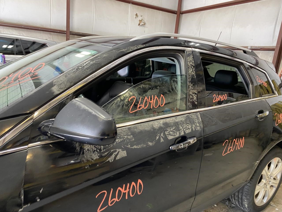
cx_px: 141
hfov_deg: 67.3
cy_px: 106
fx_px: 212
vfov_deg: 53.1
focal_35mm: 26
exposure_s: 1/60
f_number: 1.8
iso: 160
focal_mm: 4.25
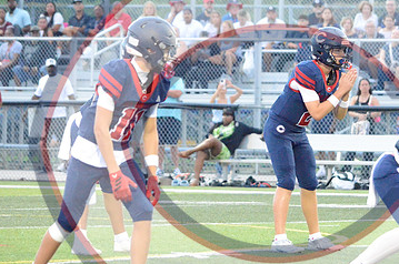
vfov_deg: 3.4
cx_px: 271
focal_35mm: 400
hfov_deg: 5.2
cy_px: 143
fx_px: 4423
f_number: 5
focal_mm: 165
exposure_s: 1/500
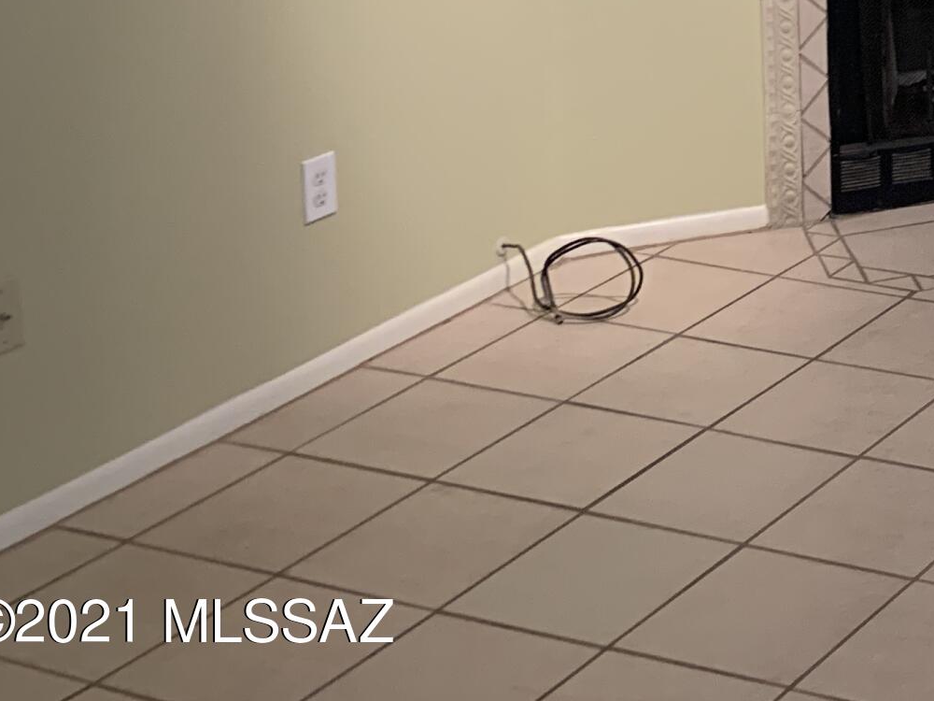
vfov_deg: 17.2
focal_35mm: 78
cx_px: 1366
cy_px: -334
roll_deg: +1.3
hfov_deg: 21.4
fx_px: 2105
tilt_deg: -5.5
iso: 125
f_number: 1.8
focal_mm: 4.25
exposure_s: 1/60
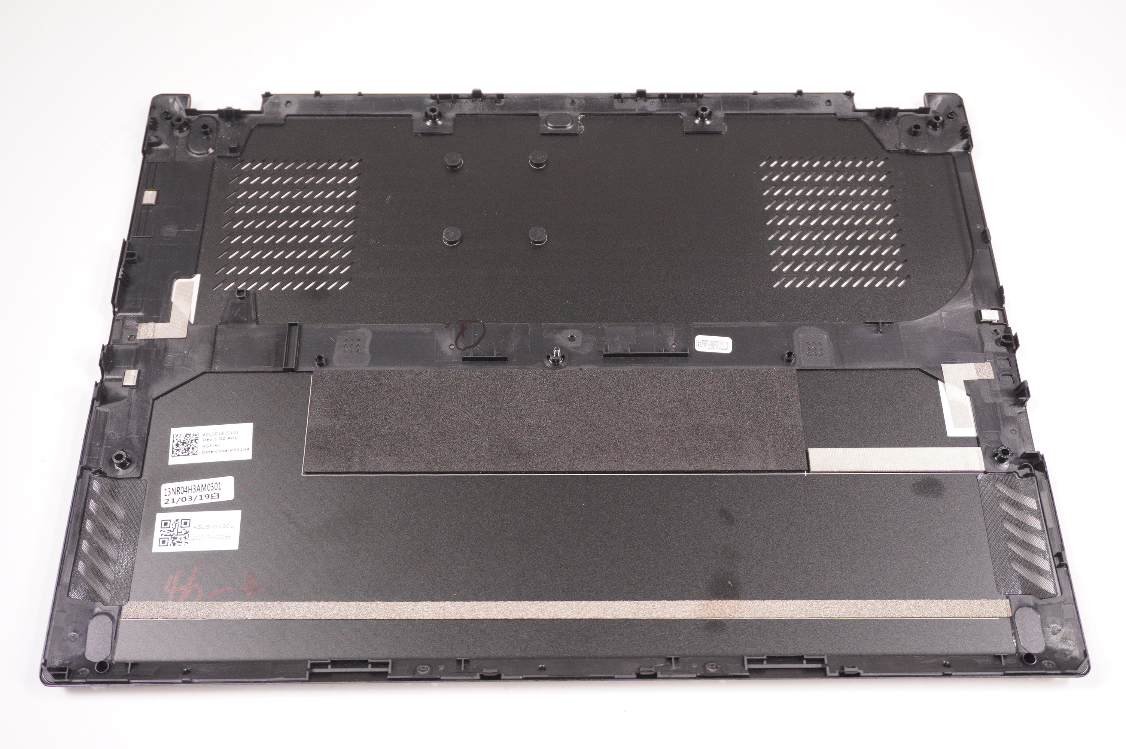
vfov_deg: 34.1
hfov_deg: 49.6
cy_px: 374
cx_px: 563
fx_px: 1219
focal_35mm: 39
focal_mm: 26
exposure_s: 1/320
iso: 1250
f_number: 5.6
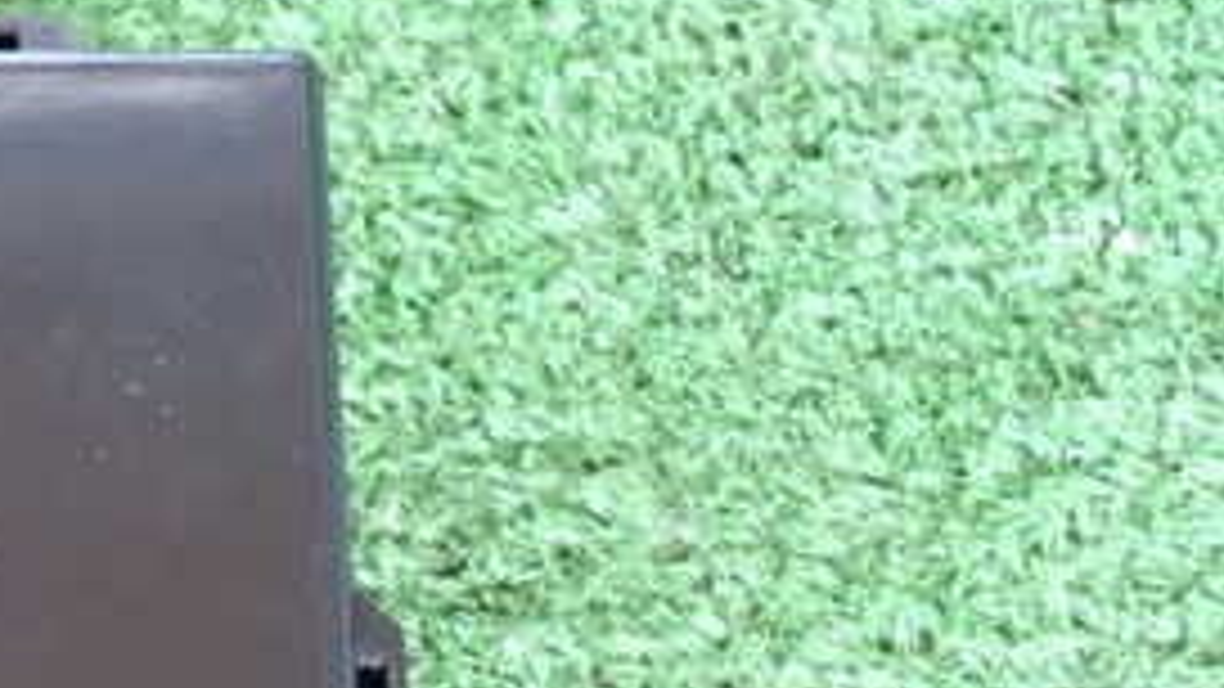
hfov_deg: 18.2
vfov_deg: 10.5
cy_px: 836
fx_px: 3667
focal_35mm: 113
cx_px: -122
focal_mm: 8.4
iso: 800
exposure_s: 1/25
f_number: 3.1
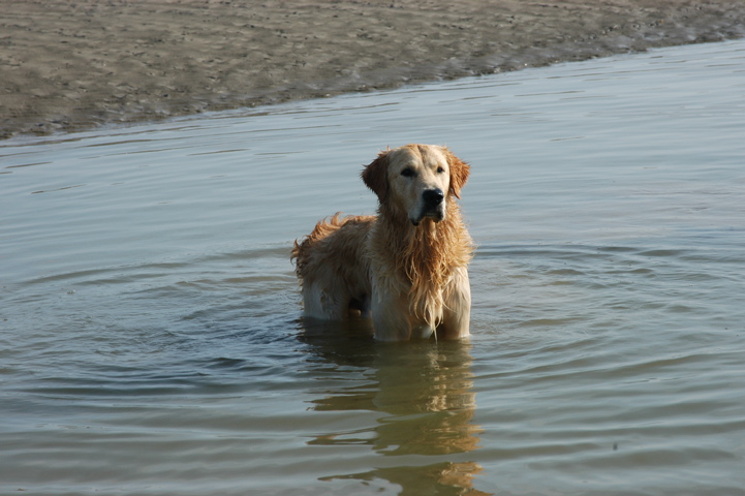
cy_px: 248
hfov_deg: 16.1
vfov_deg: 10.7
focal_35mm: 128
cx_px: 372
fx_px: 2637
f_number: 9
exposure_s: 1/320
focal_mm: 85
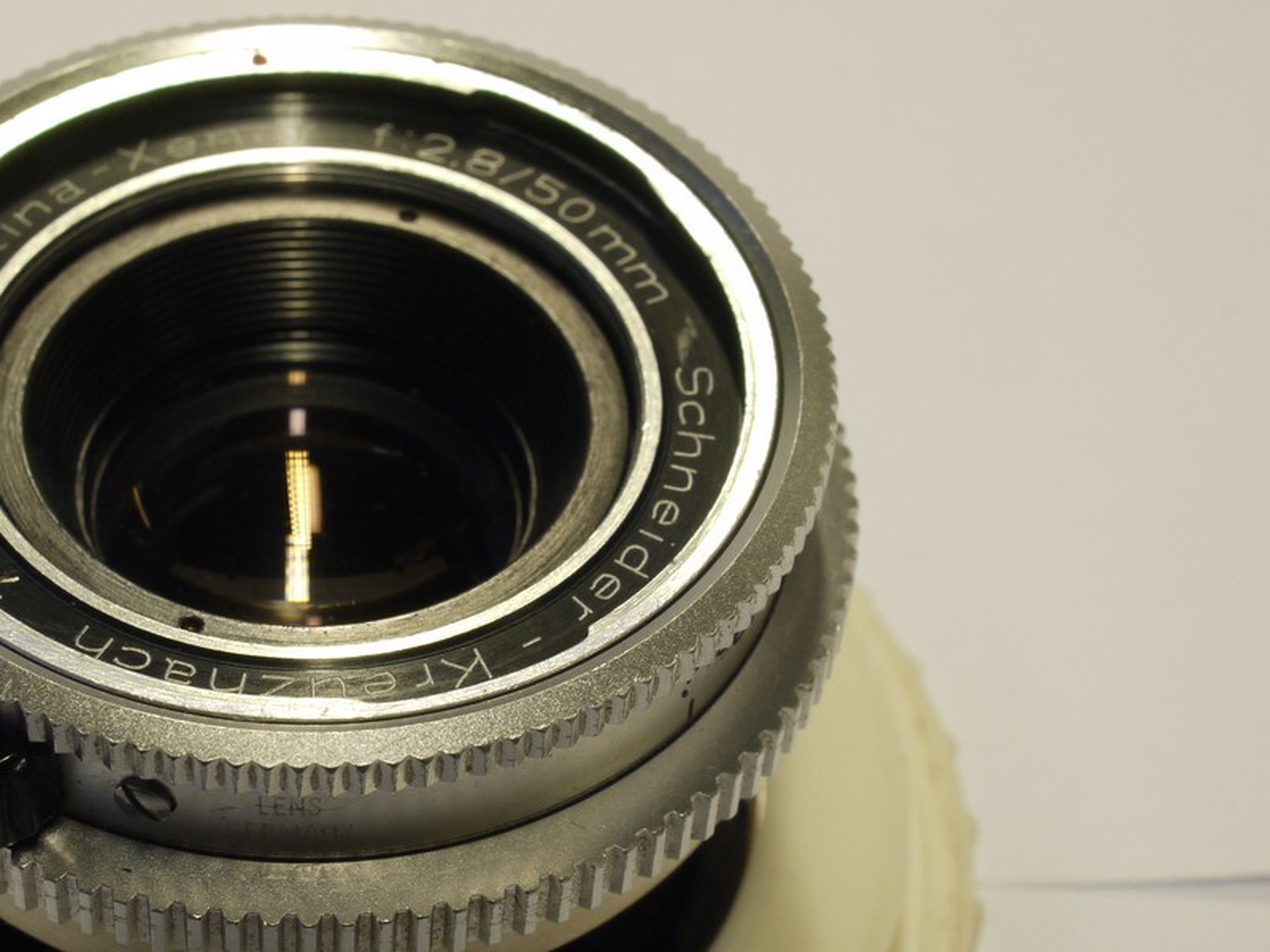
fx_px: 3302
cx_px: 367
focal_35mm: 90
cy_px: 701
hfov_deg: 21.6
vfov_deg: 16.3
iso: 400
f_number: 11
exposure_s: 1/10
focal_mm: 30
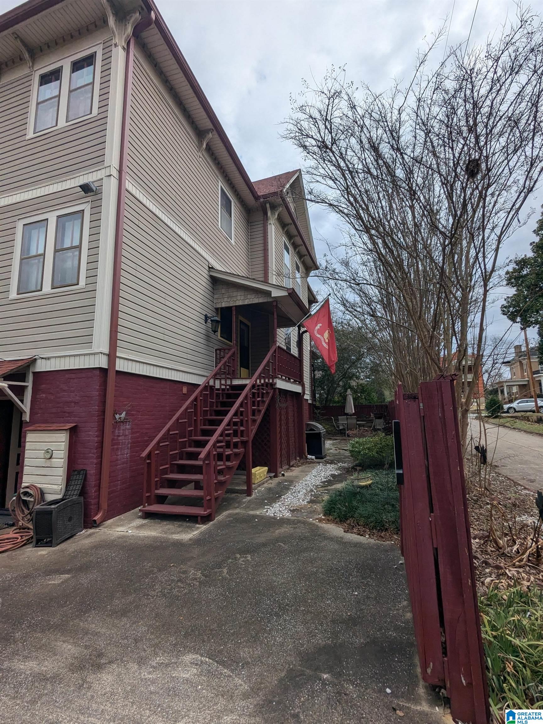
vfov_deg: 94.5
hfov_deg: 78.1
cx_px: 272
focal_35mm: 16
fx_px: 335
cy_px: 362
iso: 49
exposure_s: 1/1479
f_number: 2.2
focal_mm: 2.35
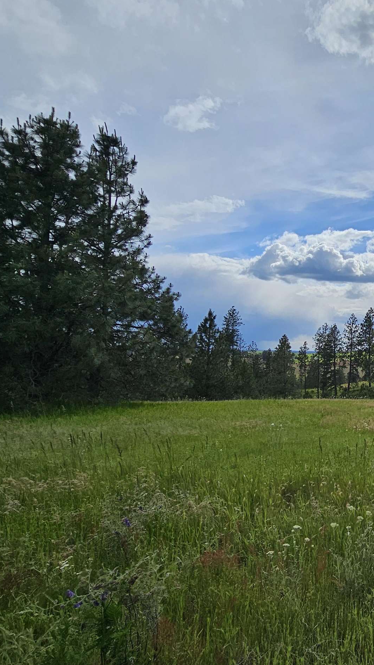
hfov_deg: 40.0
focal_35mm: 23
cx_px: 413
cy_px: 342
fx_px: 406
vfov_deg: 78.7
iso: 50
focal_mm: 2.2
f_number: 2.2
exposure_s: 1/5214
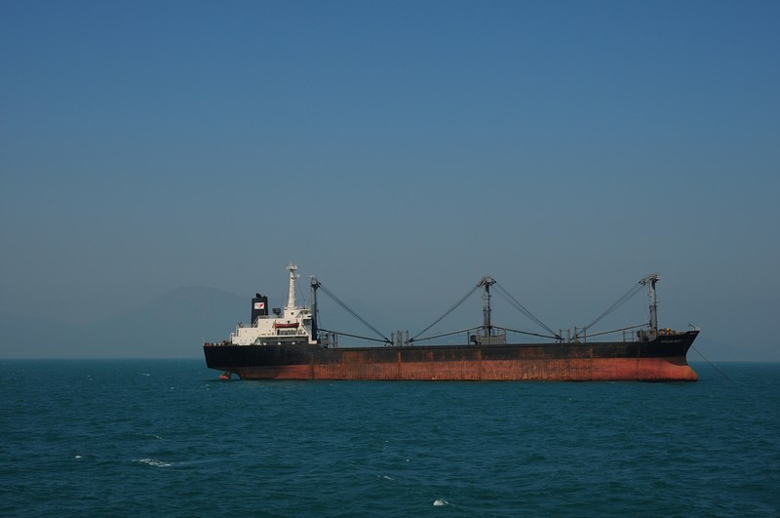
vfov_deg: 22.6
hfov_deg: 33.4
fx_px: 1298
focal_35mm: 60
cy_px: 259
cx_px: 390
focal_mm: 40
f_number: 11
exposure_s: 1/320
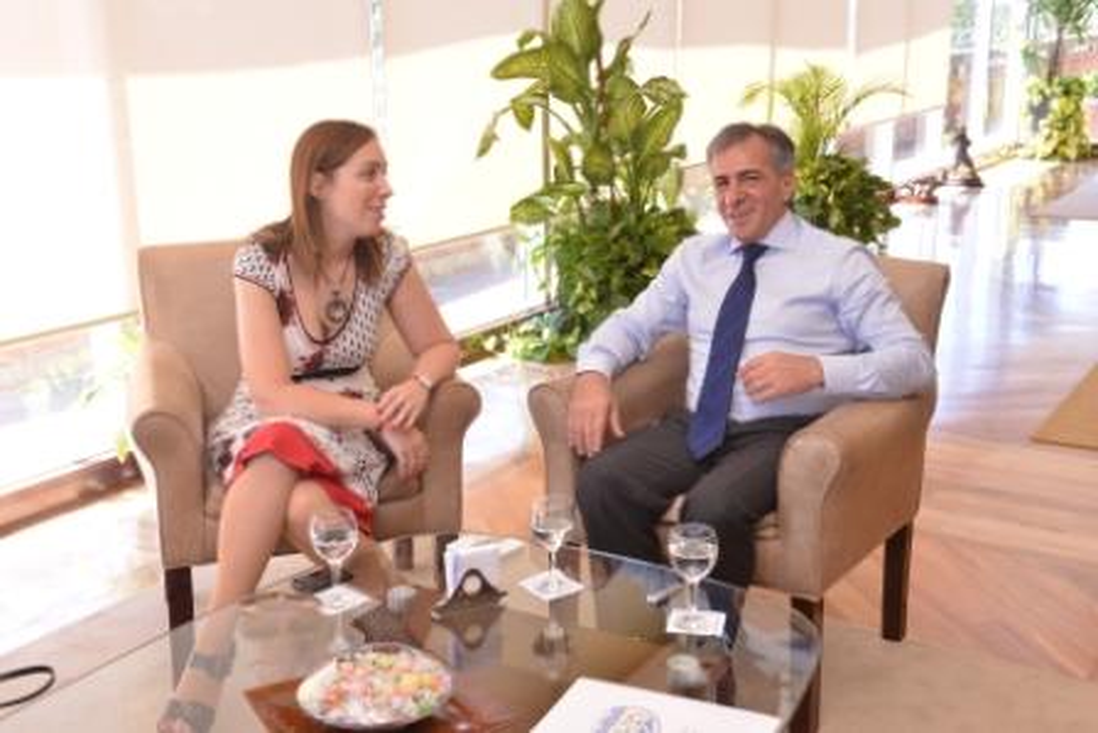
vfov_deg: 29.9
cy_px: 366
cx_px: 549
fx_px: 1373
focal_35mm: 45
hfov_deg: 43.6
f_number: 11
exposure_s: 1/100
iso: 2500
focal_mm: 45
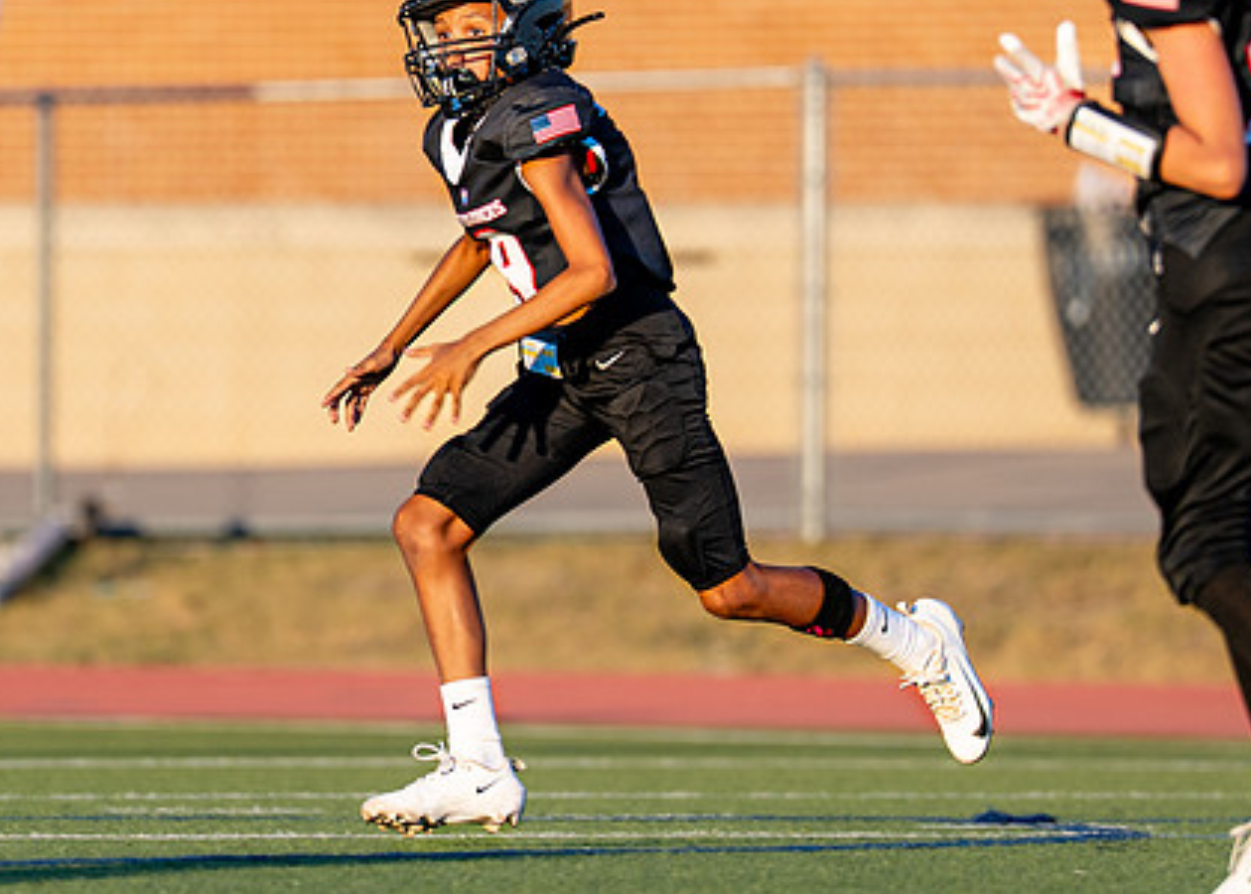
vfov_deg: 2.3
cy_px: 279
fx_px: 22526
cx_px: 349
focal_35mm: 634
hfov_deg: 3.2
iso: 100
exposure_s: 1/1000
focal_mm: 200
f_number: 2.8
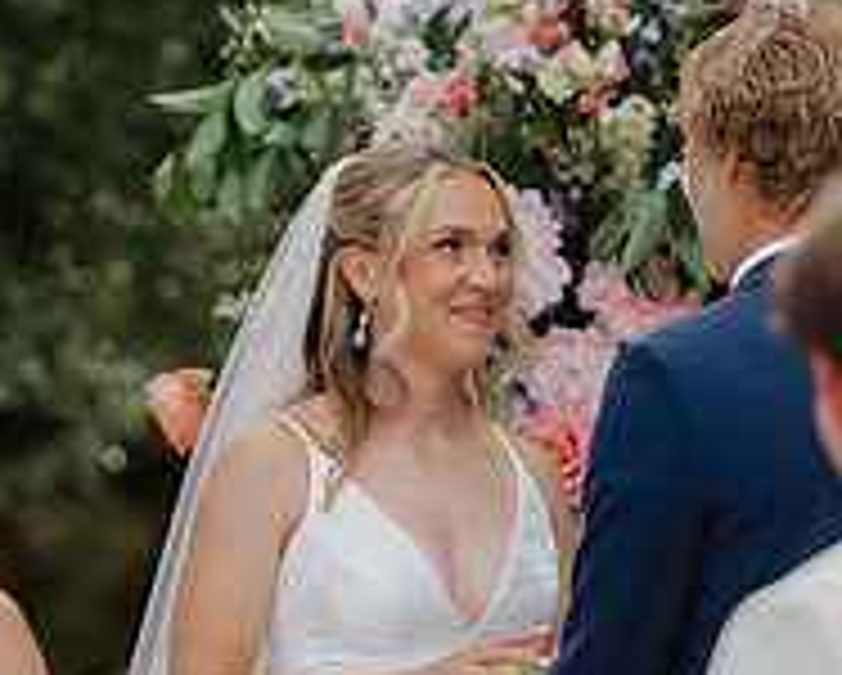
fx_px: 13795
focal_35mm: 553
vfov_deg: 2.8
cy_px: 556
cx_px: 351
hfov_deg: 3.5
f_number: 2.8
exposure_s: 1/800
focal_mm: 190
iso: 200
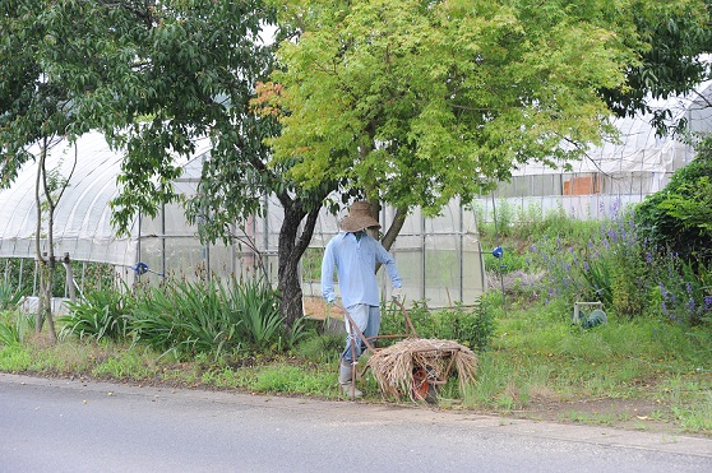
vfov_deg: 16.0
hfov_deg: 23.9
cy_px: 236
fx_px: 1680
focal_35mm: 85
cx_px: 356
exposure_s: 1/200
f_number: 7.1
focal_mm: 85
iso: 800
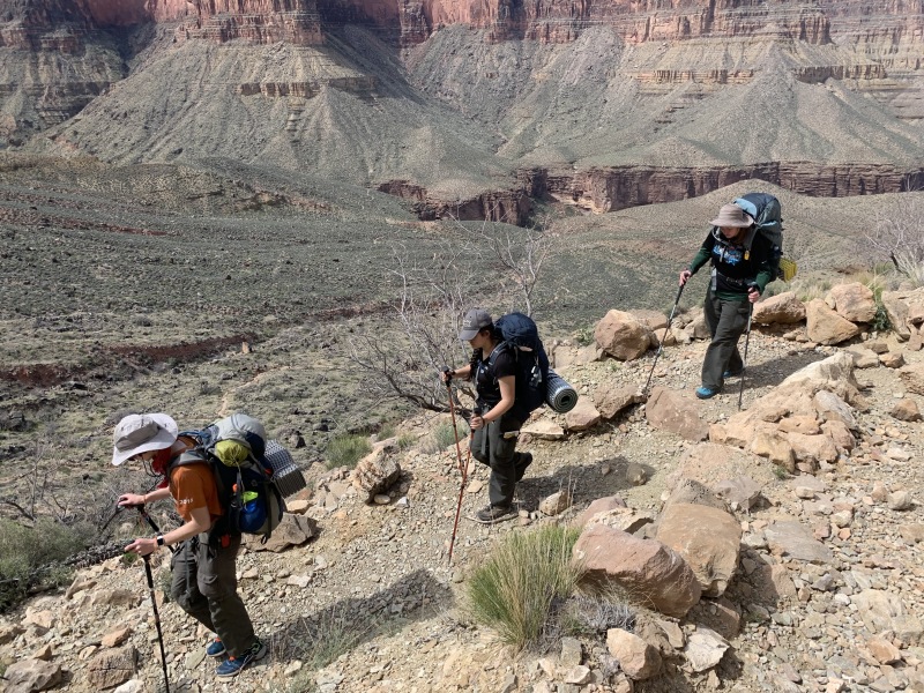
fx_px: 694
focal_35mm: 26
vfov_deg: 53.1
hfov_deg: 67.3
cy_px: 346
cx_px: 462
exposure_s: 1/1718
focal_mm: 4.25
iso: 25
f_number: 1.8
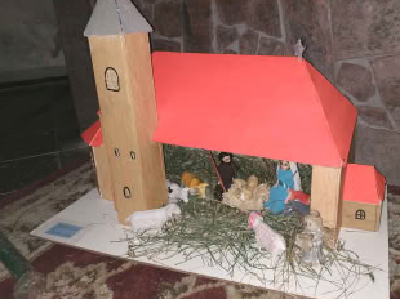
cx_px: 240
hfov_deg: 57.9
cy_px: 135
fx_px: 358
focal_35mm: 31
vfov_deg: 45.3
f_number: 1.9
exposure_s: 1/33
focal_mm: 3.94
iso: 250
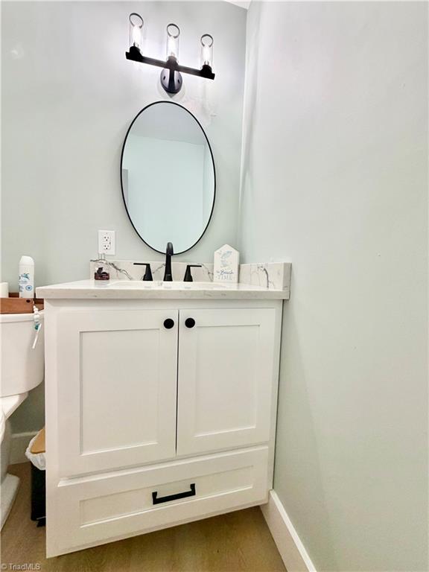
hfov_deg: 85.7
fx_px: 231
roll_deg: -1.7
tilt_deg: -3.7
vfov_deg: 102.1
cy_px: 286
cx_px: 214
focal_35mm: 14
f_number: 2.2
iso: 250
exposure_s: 1/120
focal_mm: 2.22
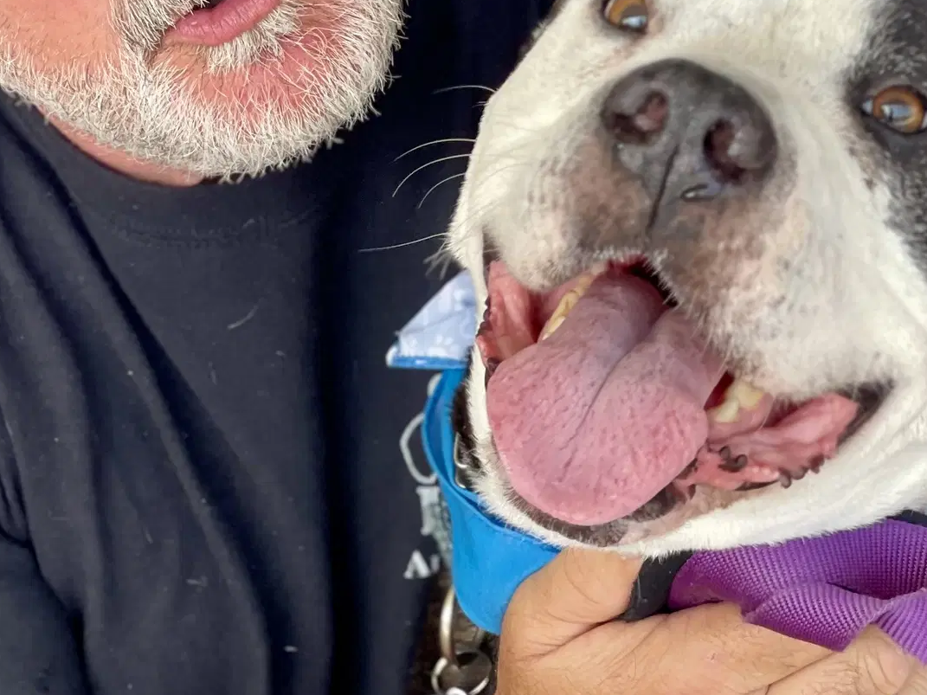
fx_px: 4097
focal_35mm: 153
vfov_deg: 9.7
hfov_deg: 12.9
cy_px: 139
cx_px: 548
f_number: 2.2
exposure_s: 1/121
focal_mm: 7.5
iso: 32
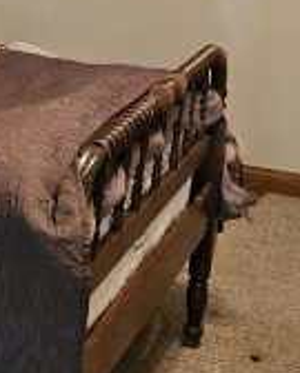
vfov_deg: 20.1
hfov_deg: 17.0
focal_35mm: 89
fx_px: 985
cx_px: 17
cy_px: -80
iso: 640
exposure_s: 1/60
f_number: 1.8
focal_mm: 5.4
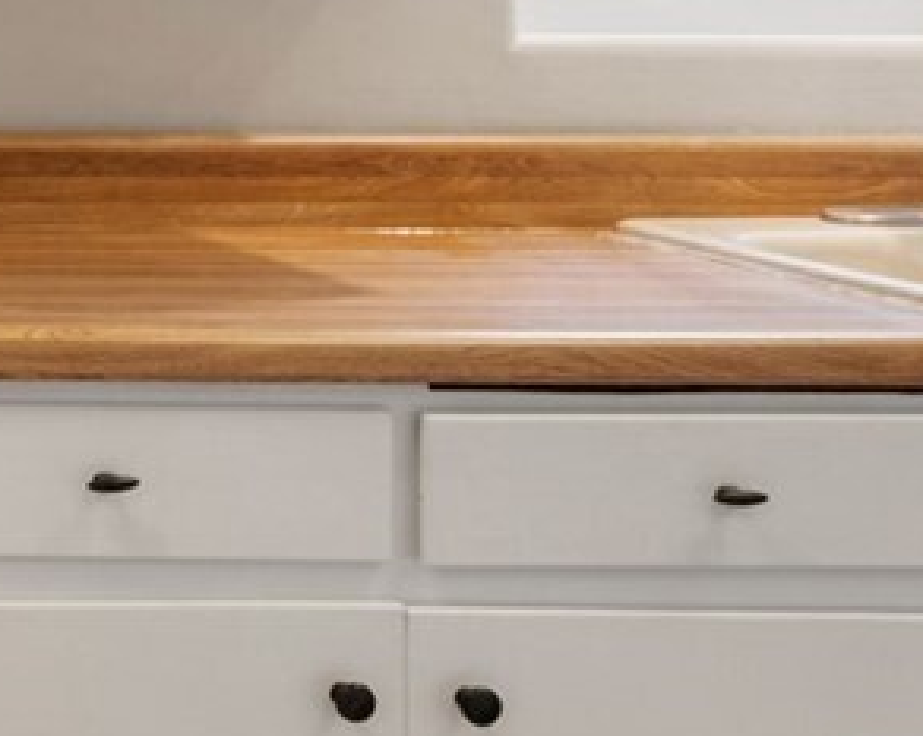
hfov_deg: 14.3
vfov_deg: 14.5
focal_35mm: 103
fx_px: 2811
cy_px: -136
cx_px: -1109
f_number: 8
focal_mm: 13.2
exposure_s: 1/1.25
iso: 400
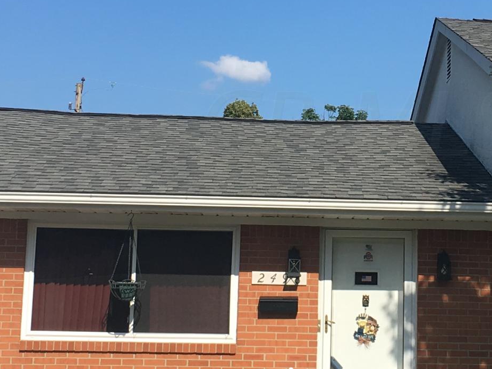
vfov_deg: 15.7
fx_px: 1336
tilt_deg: +9.5
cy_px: 123
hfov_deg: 20.7
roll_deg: -1.1
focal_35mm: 94
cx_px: 360
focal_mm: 4.15
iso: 25
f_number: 2.2
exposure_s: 1/1425
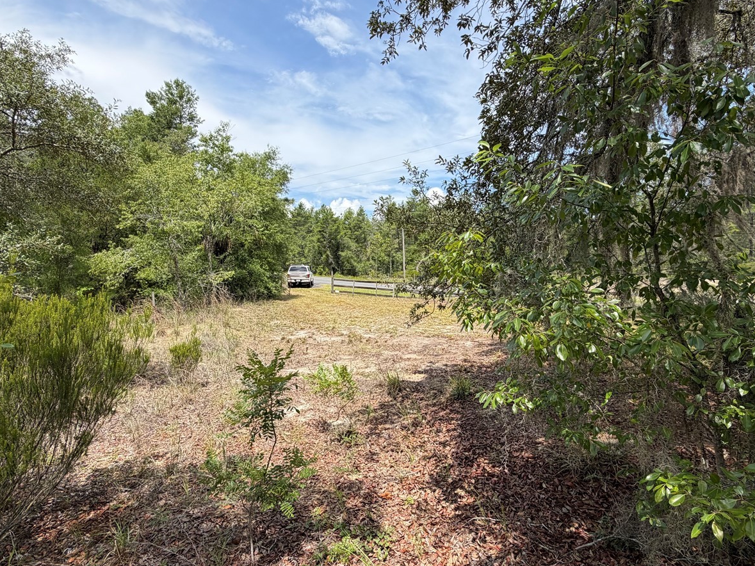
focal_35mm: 19
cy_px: 272
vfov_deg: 68.6
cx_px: 393
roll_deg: -1.2
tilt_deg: -1.0
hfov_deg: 84.6
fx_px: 414
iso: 32
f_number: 2.2
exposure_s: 1/770
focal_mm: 2.22
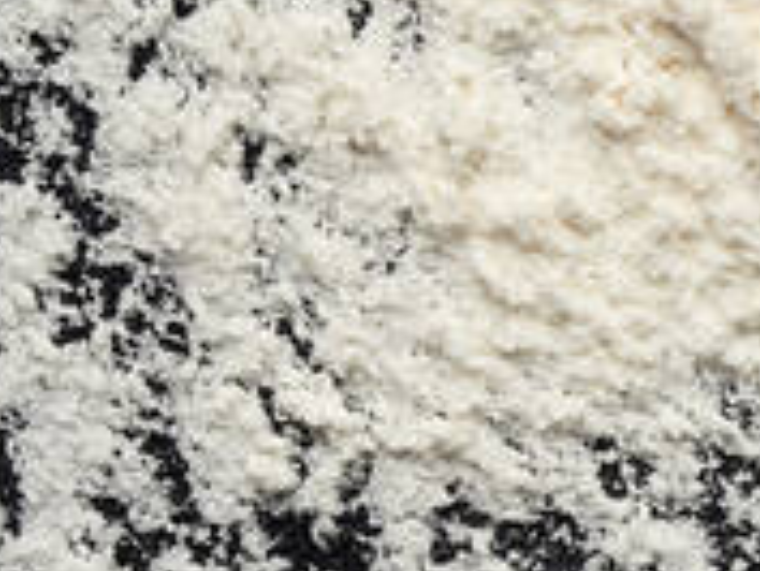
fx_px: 7316
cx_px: 1756
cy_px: 71
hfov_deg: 5.7
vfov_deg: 4.5
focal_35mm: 333
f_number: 16
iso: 100
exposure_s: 1/200
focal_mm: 60
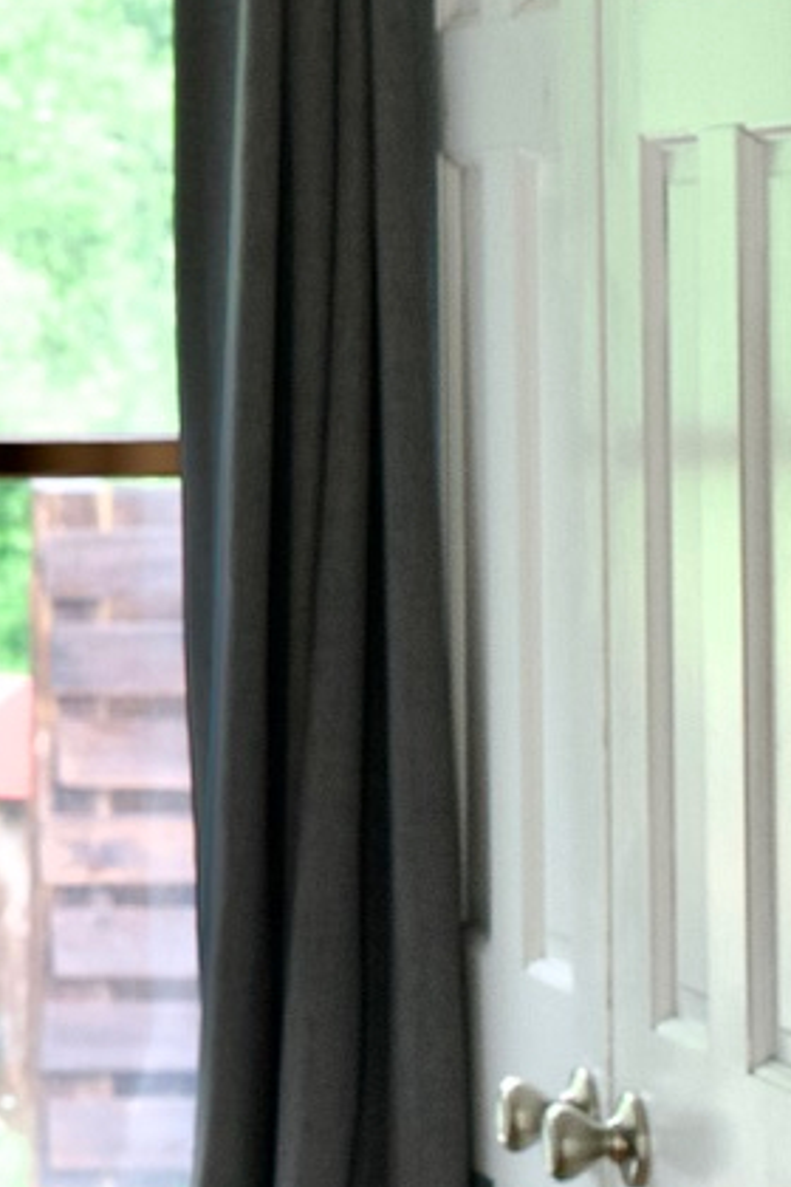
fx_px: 6328
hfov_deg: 6.7
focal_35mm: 192
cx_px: -1198
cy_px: 370
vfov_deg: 10.7
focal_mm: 35
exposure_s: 1/25
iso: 500
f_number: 5
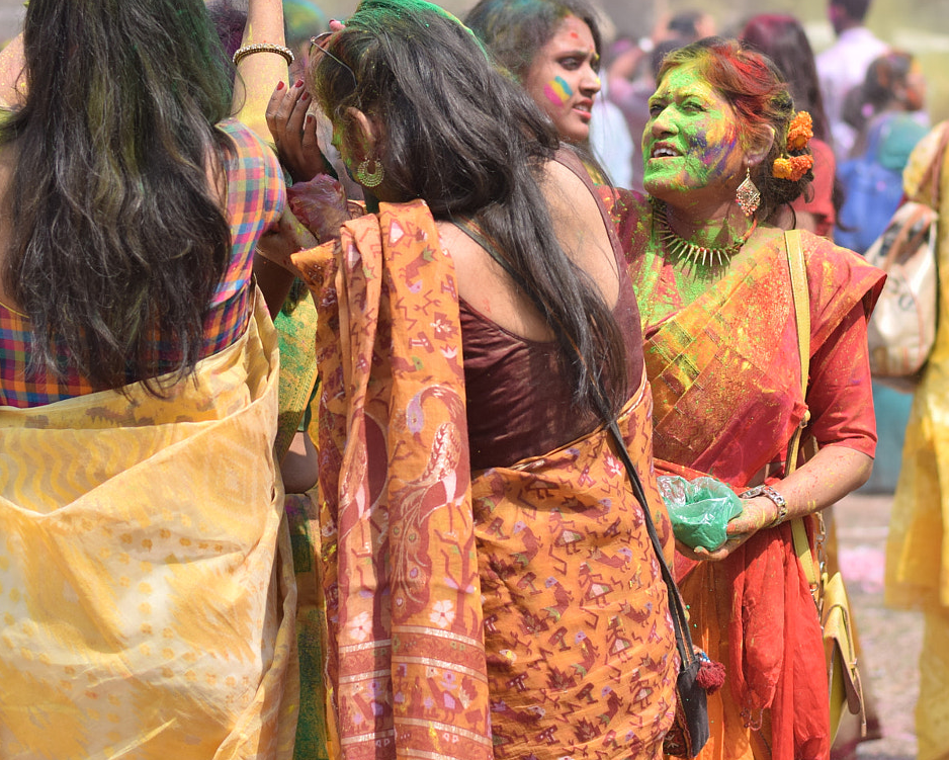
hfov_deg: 16.0
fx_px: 3371
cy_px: 227
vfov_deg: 12.8
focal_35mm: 120
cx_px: 456
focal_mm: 50
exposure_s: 1/2000
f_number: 2.8
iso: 100
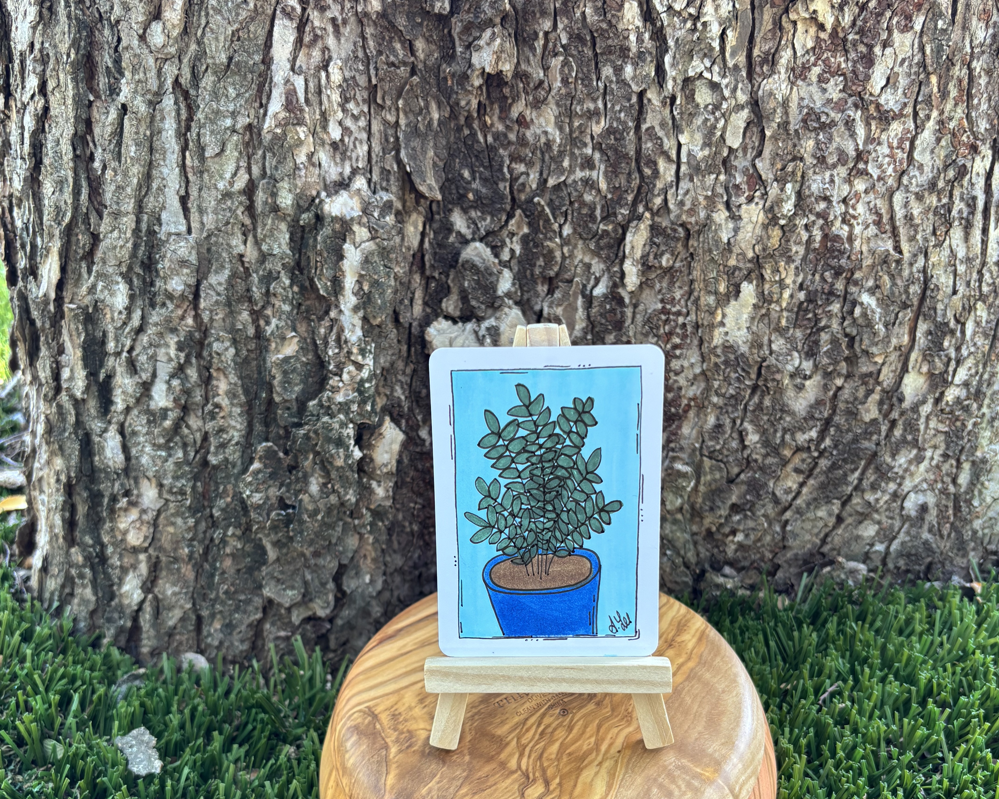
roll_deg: +1.5
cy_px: 527
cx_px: 501
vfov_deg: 42.8
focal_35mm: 34
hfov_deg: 52.8
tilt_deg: -30.3
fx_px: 1005
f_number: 1.6
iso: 100
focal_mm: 5.96
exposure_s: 1/121
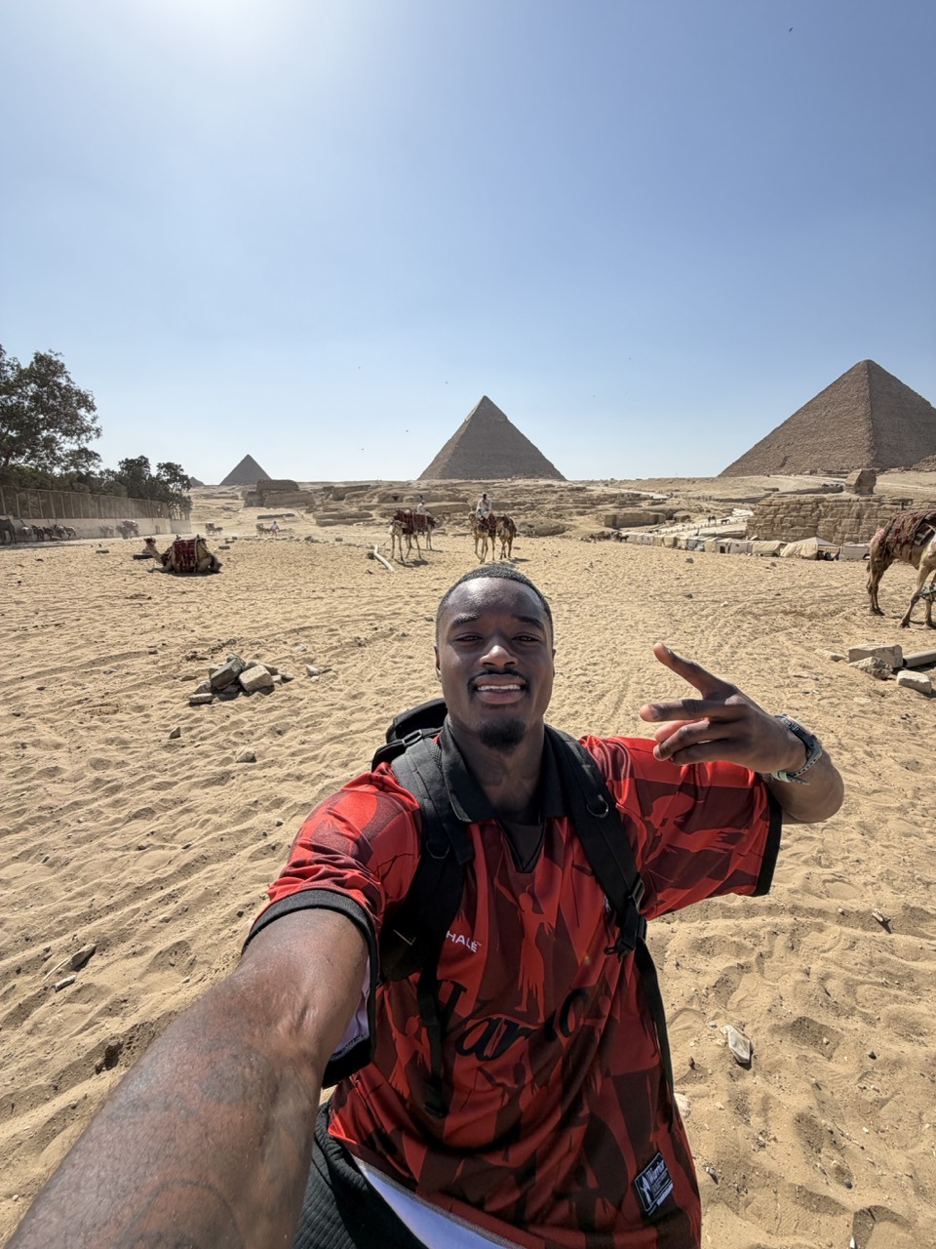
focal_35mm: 14
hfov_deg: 85.7
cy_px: 624
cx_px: 468
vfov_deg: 102.1
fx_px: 505
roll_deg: -2.5
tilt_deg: -13.5
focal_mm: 2.22
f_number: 2.2
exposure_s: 1/1001
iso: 25
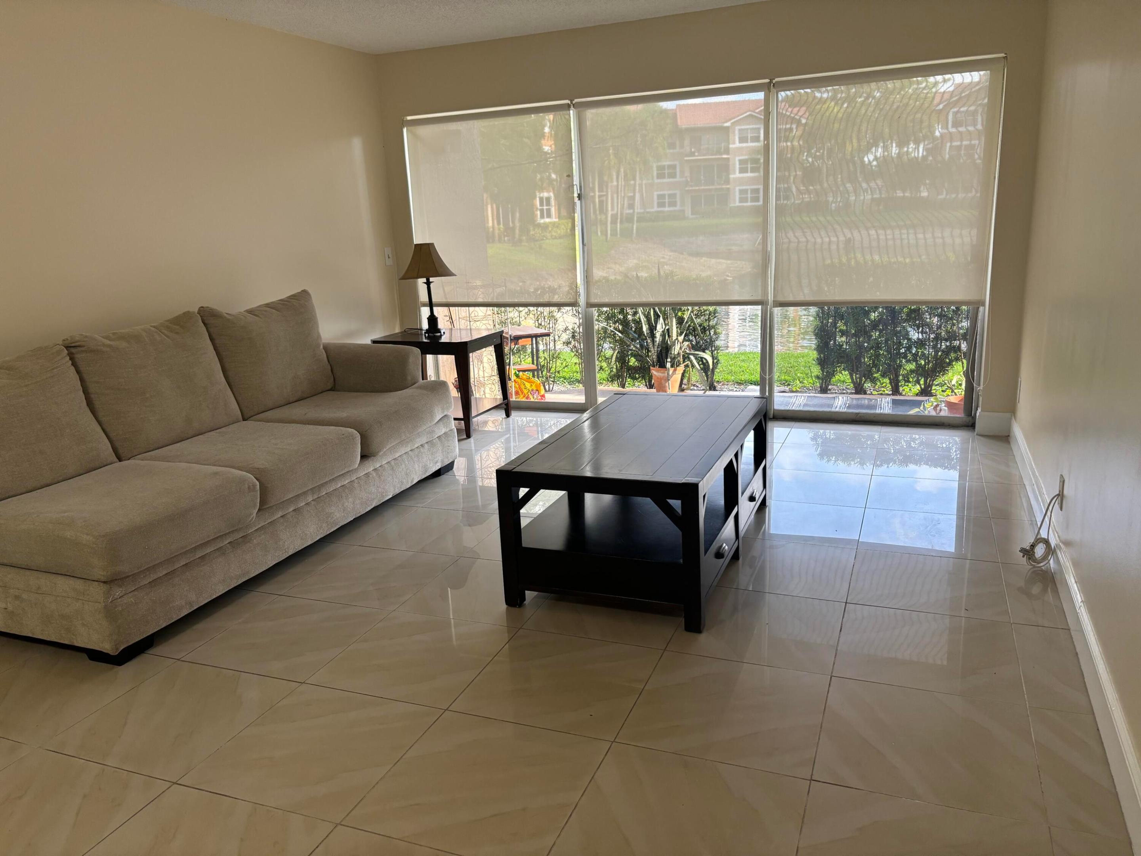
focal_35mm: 26
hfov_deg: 67.3
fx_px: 857
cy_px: 428
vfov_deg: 53.1
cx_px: 570
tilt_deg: -14.5
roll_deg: +2.7
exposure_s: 1/60
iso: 80
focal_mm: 5.96
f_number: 1.6
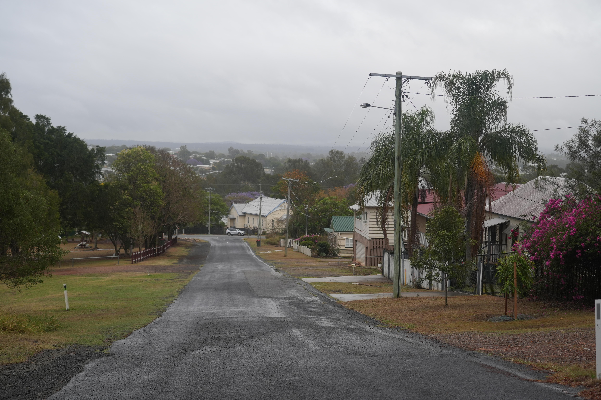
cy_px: 200
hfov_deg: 42.7
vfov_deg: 29.2
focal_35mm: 46
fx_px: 768
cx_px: 300
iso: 400
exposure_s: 1/160
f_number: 4
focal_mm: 46
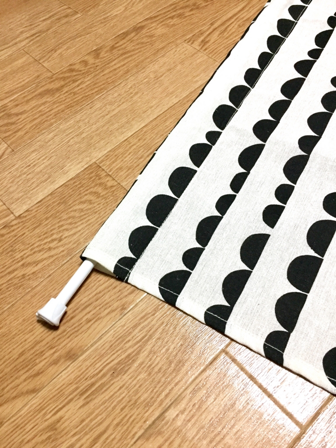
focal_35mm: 29
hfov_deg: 48.2
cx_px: 168
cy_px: 224
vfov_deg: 61.7
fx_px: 375
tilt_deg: -58.7
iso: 200
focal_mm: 4.15
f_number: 2.2
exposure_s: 1/30
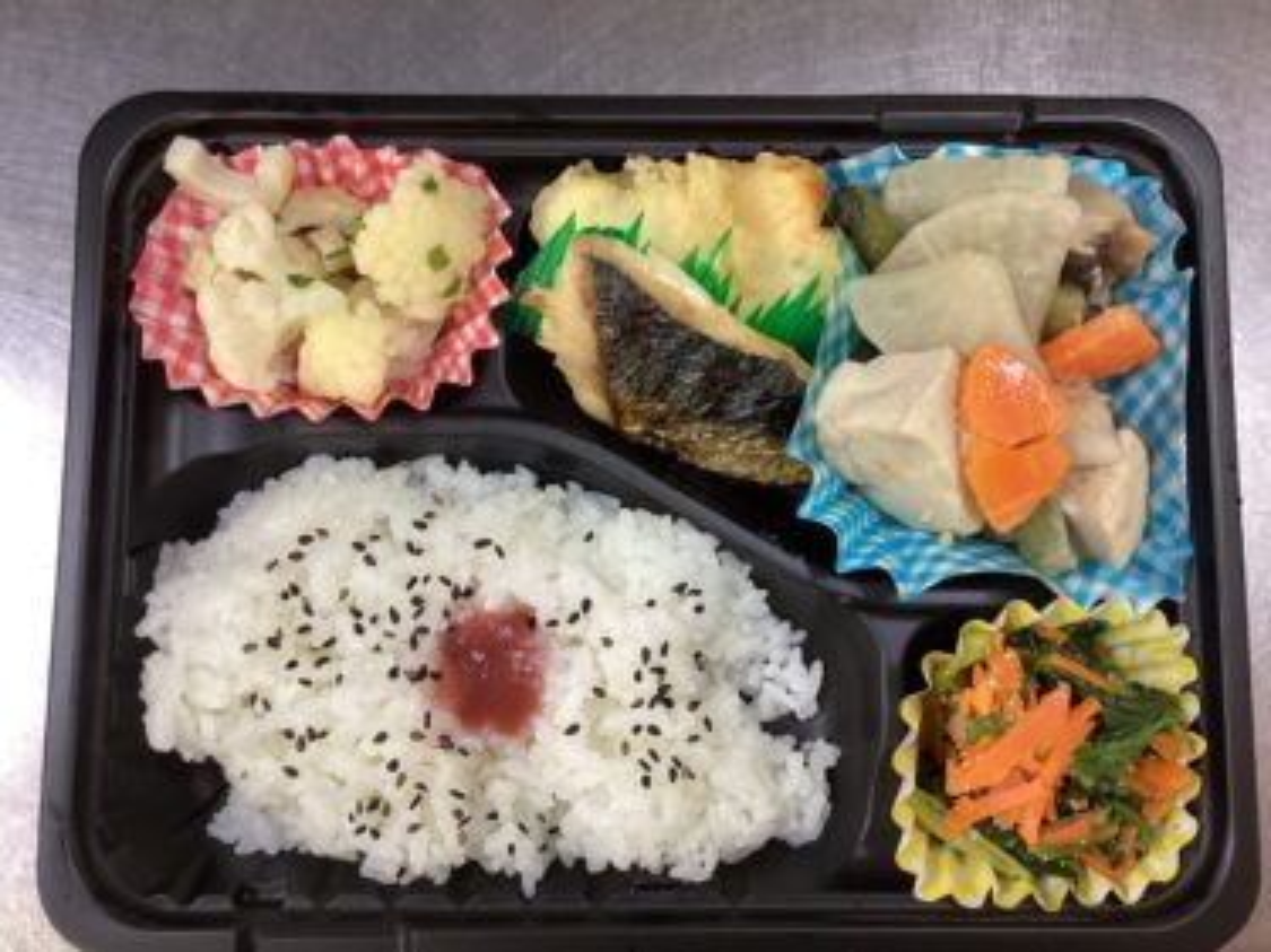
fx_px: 1138
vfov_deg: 45.4
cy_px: 476
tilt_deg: -82.9
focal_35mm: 31
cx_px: 636
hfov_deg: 58.4
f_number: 2.4
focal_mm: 3.3
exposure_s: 1/50
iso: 160
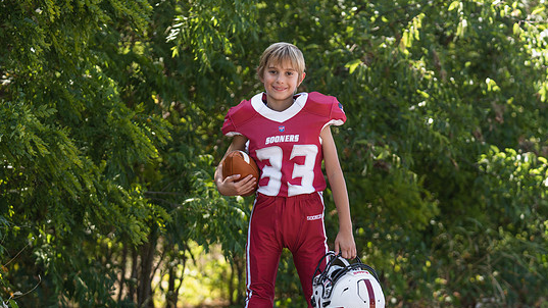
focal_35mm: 110
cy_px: 218
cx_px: 284
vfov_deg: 11.0
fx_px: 1598
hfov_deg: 19.5
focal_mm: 83
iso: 80
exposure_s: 1/320
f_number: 2.8
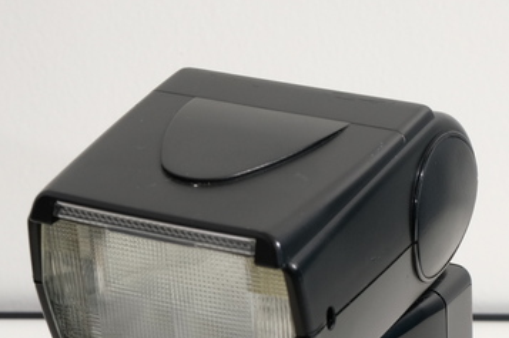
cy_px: 552
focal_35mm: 158
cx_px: 302
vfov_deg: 8.4
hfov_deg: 13.0
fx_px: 2231
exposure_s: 1/200
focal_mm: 31
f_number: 8
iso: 200
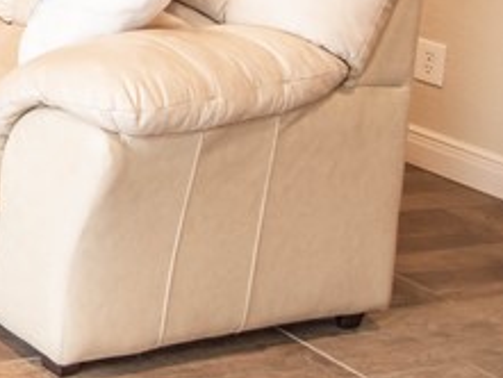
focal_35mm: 85
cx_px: -632
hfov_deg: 15.5
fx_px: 1236
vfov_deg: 15.7
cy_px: -216
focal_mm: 18
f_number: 8
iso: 320
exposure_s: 1/13
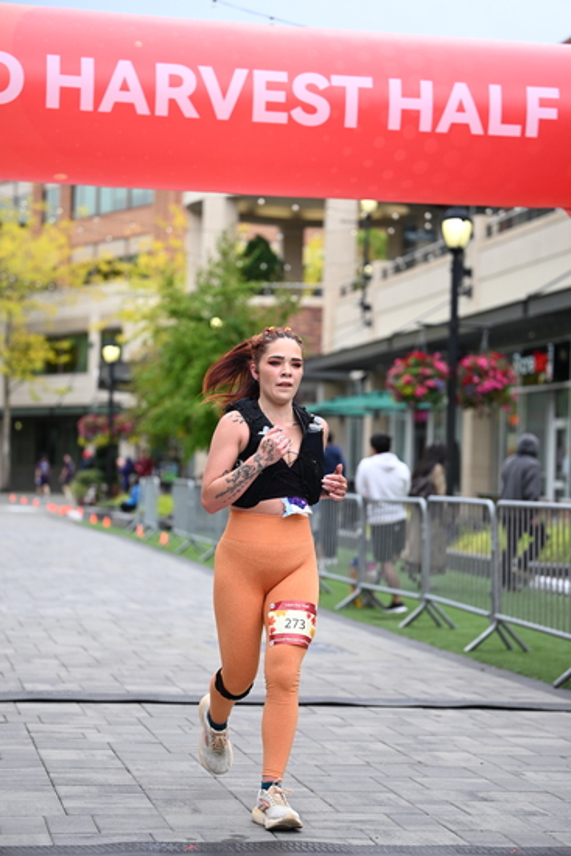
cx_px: 286
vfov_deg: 24.8
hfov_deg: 16.7
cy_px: 428
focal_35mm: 82
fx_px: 1950
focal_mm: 82
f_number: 2.8
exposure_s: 1/2000
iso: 640
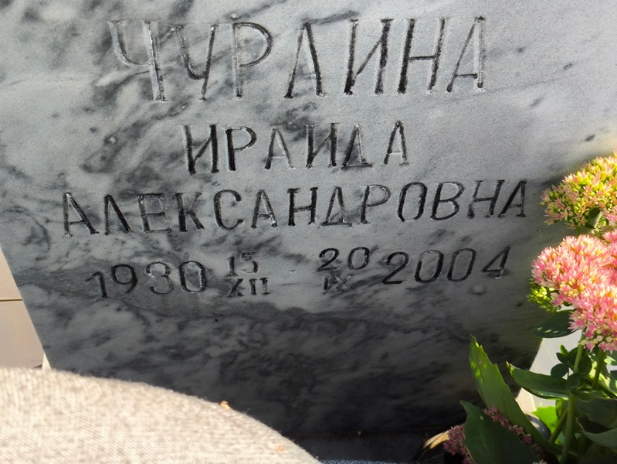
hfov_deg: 38.2
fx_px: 892
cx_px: 308
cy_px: 232
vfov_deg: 29.1
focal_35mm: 50
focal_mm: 4.71
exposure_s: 1/356
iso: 50
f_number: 1.7
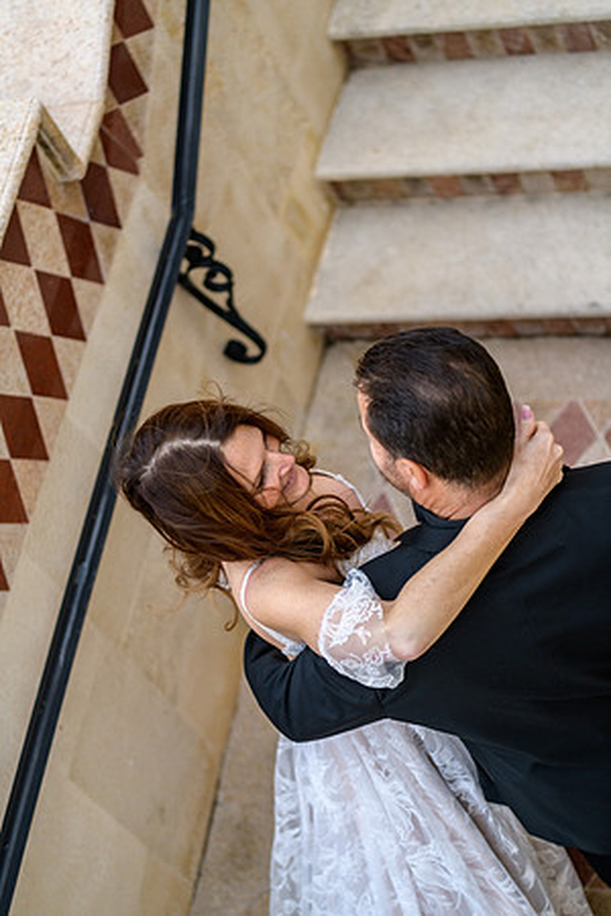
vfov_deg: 28.8
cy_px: 458
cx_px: 306
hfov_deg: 19.5
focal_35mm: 70
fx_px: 1782
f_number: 2.8
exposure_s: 1/2000
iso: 400
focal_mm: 70
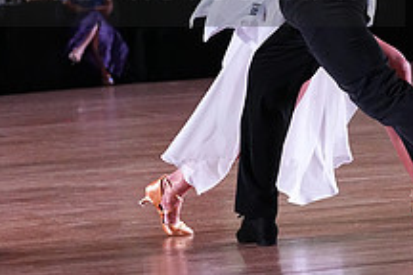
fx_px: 3143
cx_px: 197
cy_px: -24
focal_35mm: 274
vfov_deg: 5.0
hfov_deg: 7.5
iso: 8000
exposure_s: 1/400
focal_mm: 102
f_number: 5.6
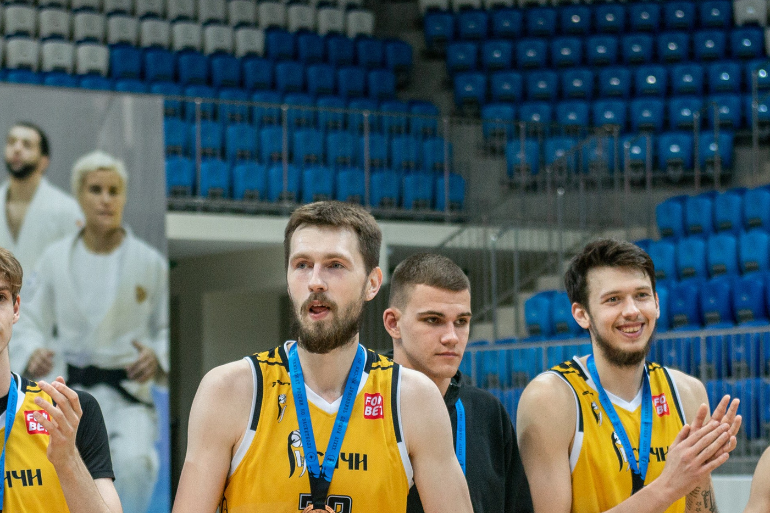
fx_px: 2844
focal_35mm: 133
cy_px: 383
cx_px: 322
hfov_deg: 15.4
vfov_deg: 10.3
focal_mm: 70
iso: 2200
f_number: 4
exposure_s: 1/320
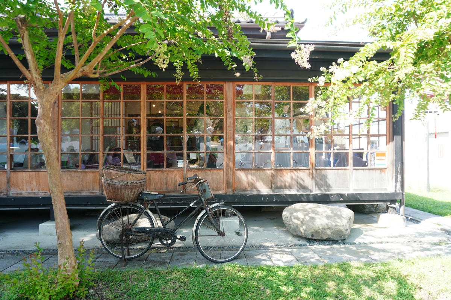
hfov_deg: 73.8
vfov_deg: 53.1
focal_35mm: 24
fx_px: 300
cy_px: 150
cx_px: 226
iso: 100
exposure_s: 1/60
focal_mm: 16
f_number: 5
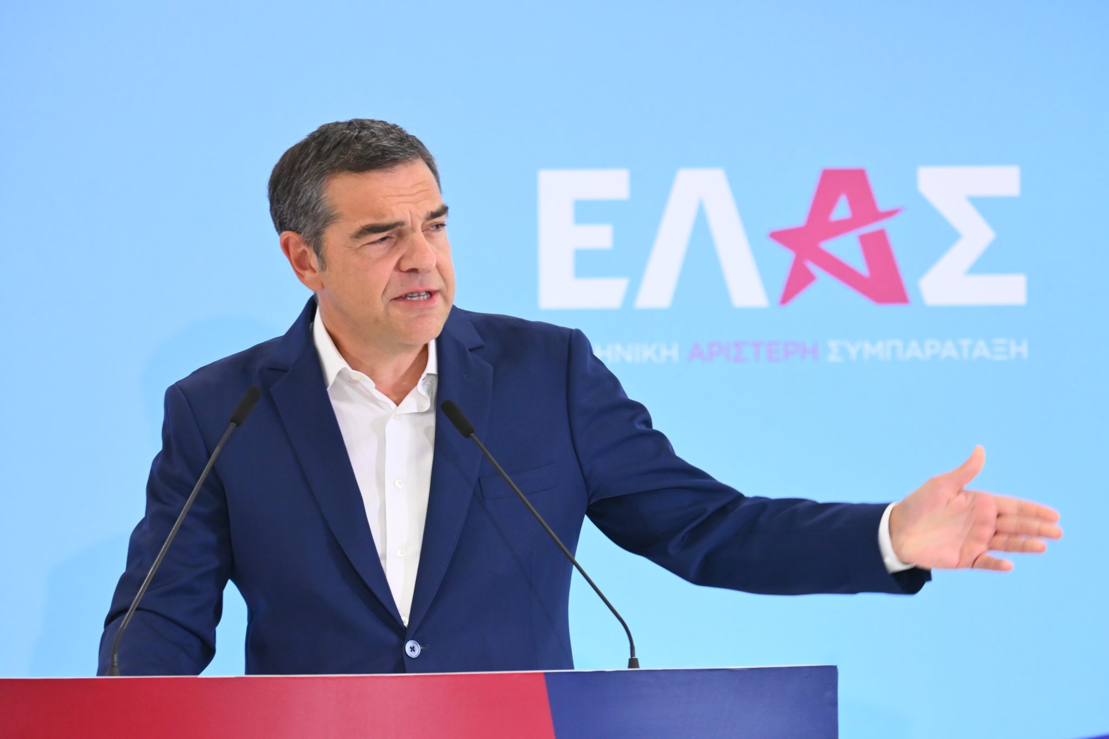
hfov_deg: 6.9
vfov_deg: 4.6
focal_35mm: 300
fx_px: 9240
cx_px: 554
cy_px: 370
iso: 2800
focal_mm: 300
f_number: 6
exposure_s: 1/125
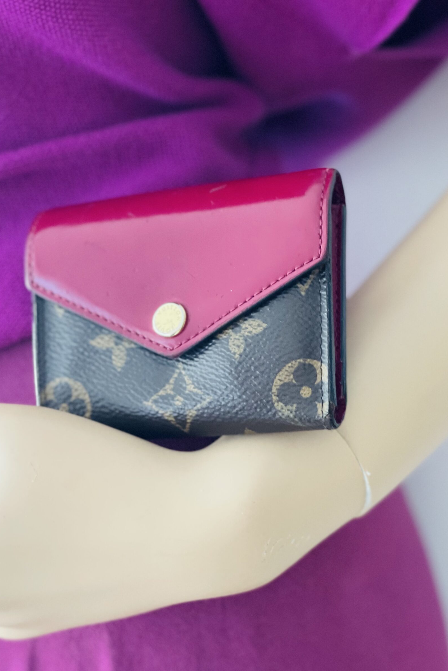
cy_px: 340
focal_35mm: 71
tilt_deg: -15.3
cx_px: 212
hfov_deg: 19.2
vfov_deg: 28.5
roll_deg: +6.9
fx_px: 1325
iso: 400
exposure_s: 1/26
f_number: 2.2
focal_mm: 7.5
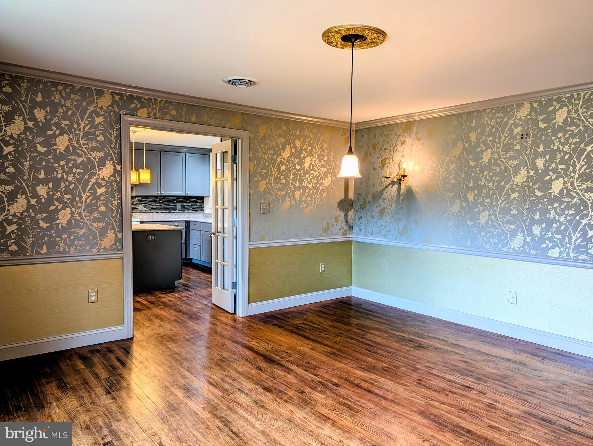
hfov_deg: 71.5
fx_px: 412
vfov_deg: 56.9
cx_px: 296
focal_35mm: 24
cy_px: 223
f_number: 1.68
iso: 22
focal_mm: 6.9
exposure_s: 1/60
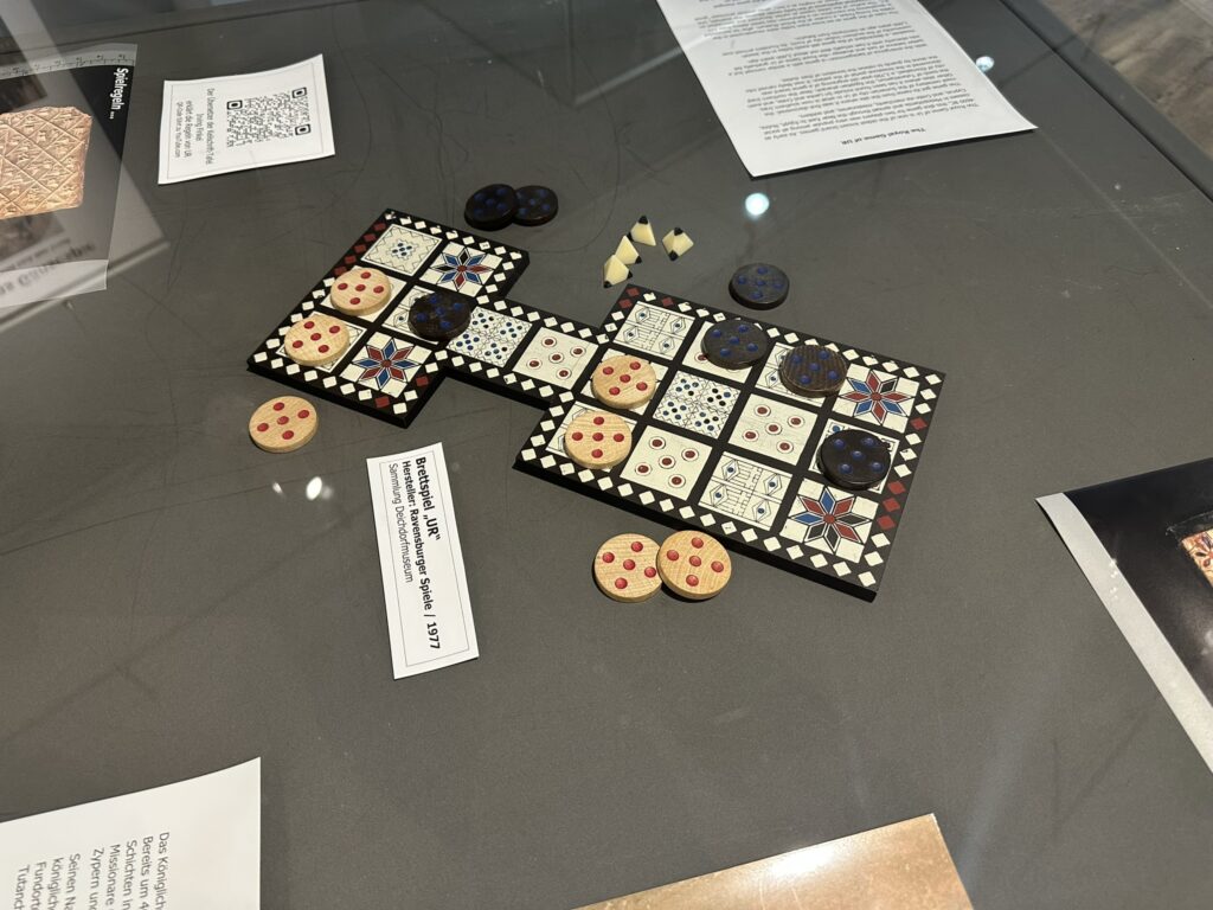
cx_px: 606
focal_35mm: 24
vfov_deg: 56.8
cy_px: 455
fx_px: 841
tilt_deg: -52.9
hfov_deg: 71.6
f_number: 1.78
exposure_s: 1/50
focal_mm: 6.86
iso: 250
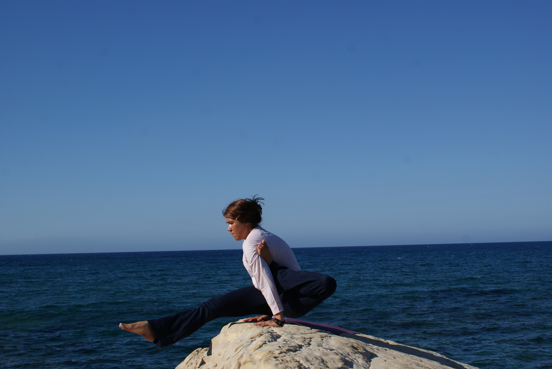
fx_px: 806
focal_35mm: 52
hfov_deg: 37.8
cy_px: 184
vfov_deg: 25.8
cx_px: 276
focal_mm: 35
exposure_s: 1/500
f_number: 9
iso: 100
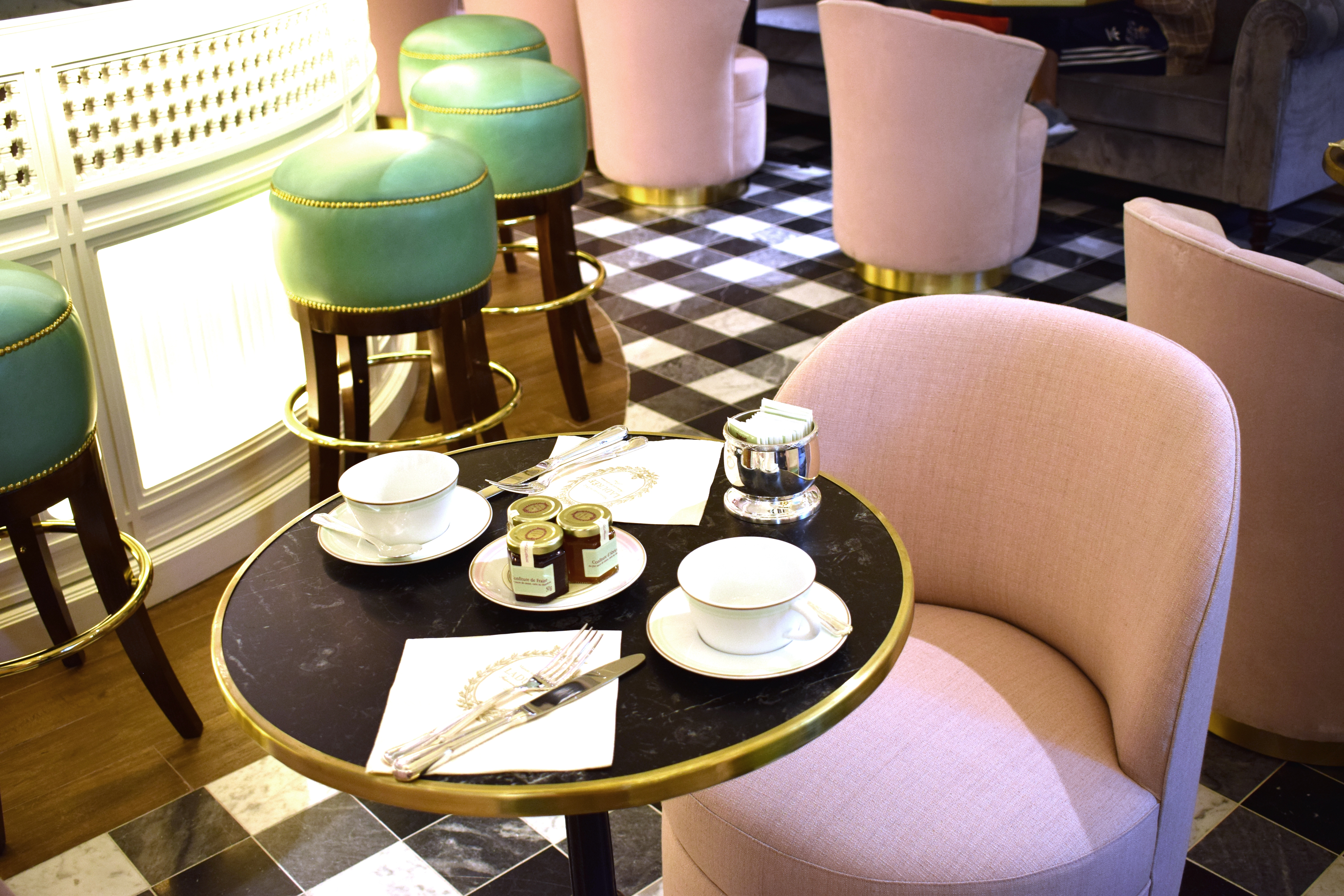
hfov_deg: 51.3
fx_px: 1400
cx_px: 672
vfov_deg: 35.5
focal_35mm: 38
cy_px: 448
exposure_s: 1/80
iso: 400
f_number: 4.5
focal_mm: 25
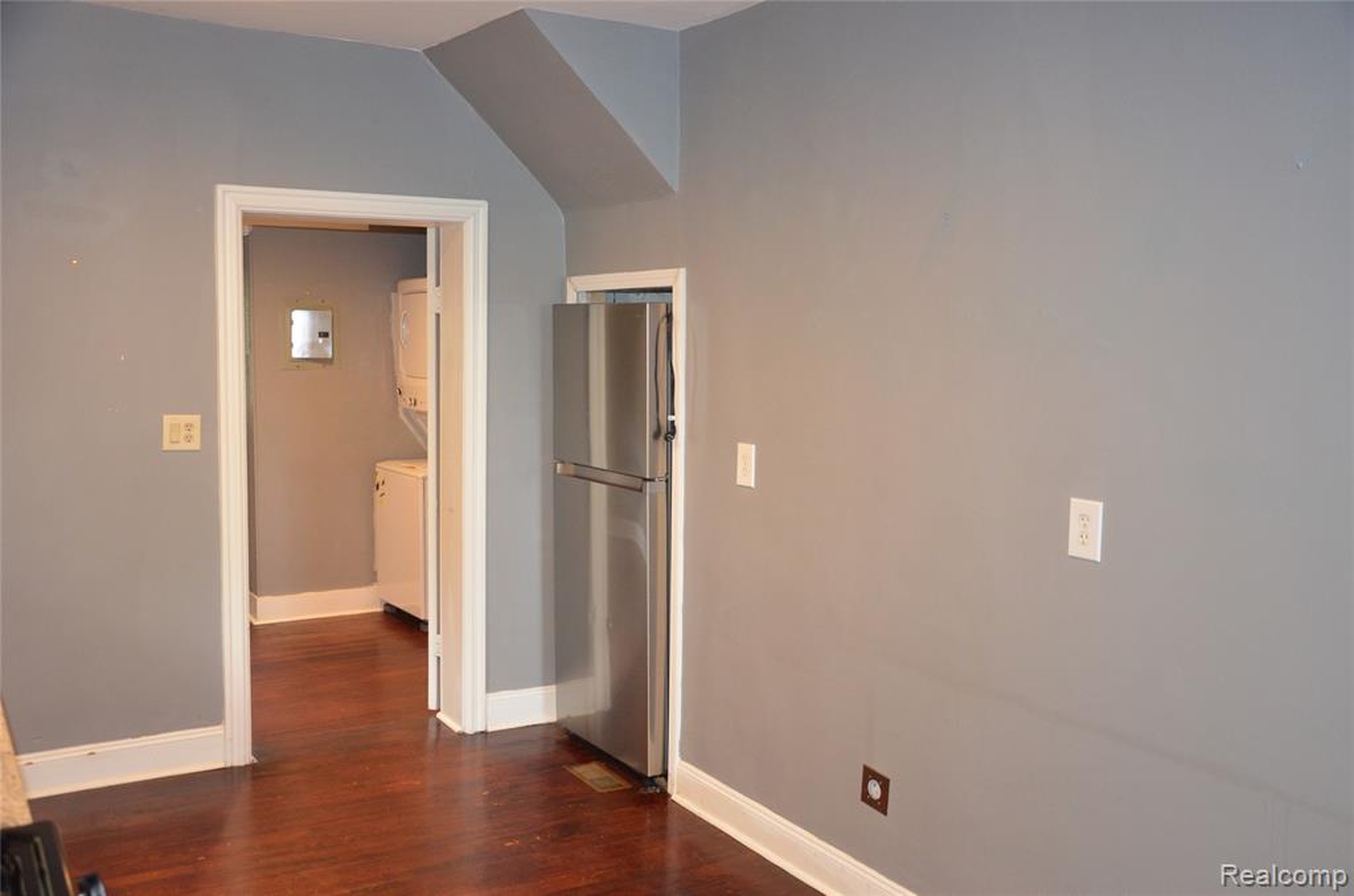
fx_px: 1351
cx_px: 677
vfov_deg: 36.7
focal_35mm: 36
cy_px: 448
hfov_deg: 53.2
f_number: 3.8
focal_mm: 24
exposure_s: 1/60
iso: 2000
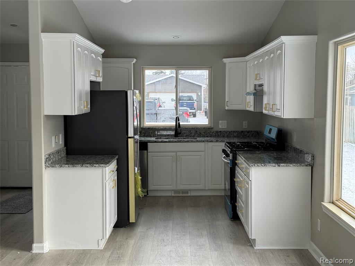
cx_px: 178
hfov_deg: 39.7
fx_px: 492
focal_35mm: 48
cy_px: 133
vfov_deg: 30.3
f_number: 1.78
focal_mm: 6.76
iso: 64
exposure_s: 1/249
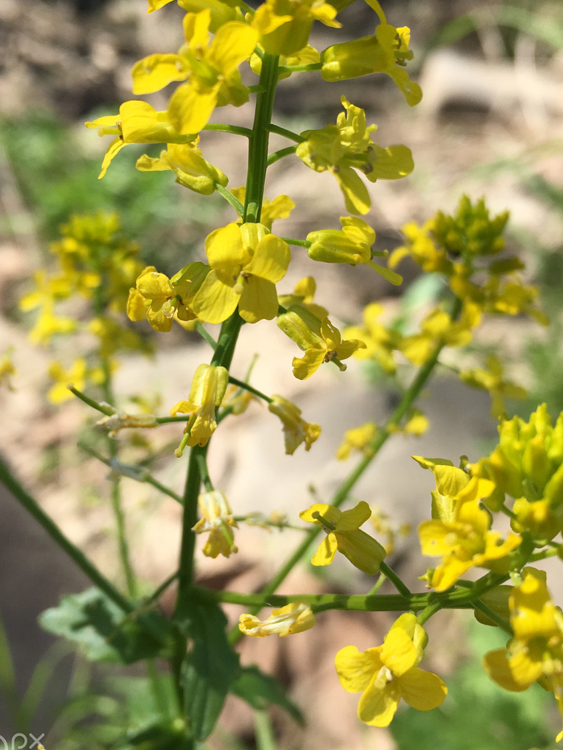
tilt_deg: -34.8
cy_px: 305
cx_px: 278
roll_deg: -7.3
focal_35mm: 41
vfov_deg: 45.6
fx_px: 889
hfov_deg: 35.1
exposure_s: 1/680
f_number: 2.2
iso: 25
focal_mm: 4.15
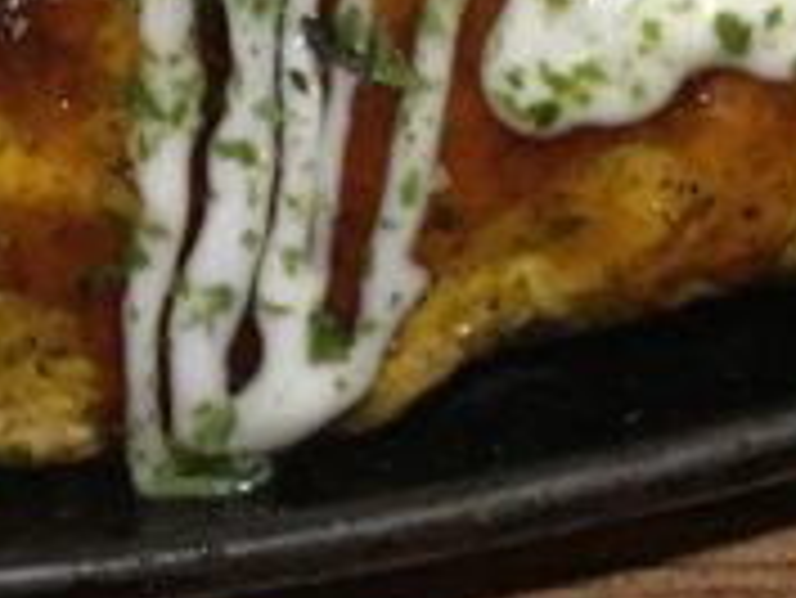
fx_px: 3866
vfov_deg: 8.6
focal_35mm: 168
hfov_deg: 11.4
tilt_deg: -66.5
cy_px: -346
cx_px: -292
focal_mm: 4.15
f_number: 2.2
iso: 200
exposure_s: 1/15
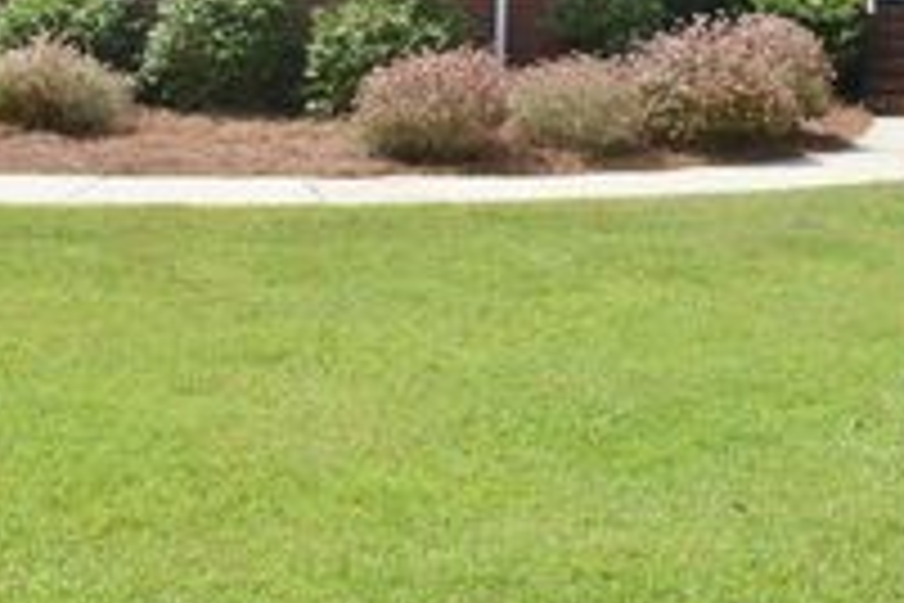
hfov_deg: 29.4
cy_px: -101
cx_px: 724
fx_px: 1682
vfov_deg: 19.3
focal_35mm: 67
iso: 200
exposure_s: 1/320
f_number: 9
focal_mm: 18
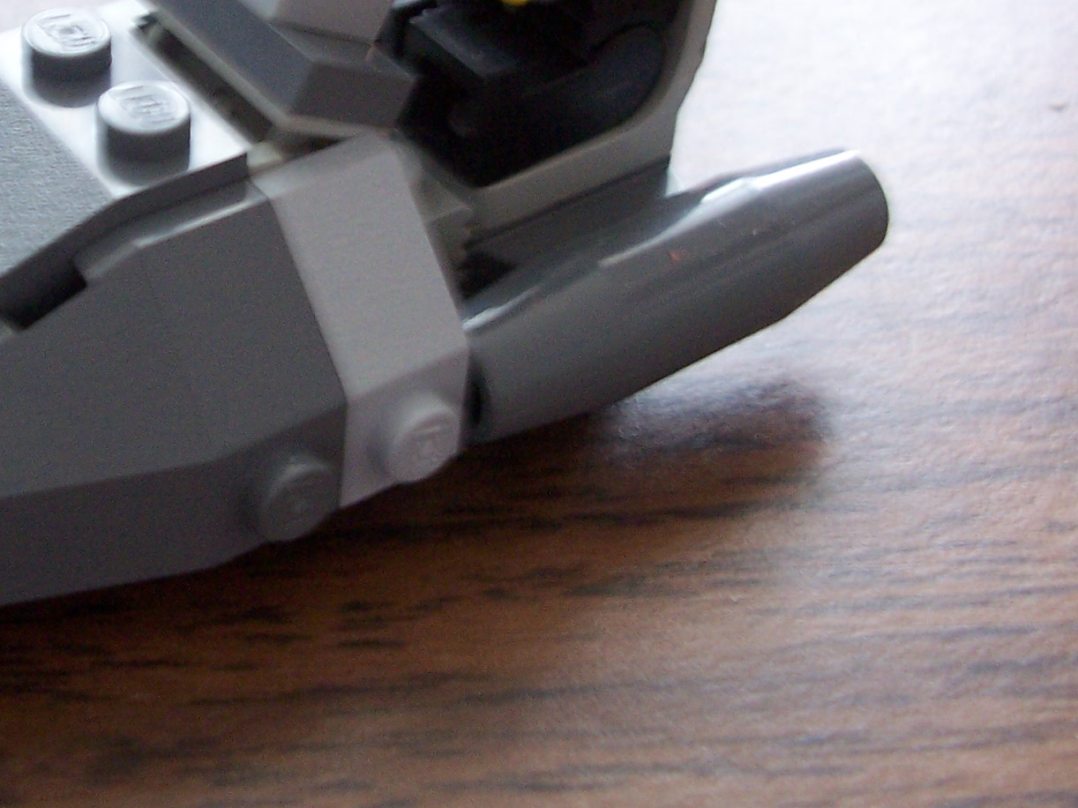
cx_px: 240
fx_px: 2055
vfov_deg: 21.9
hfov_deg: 28.8
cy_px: 139
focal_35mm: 66
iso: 140
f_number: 2.8
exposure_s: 1/15
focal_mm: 6
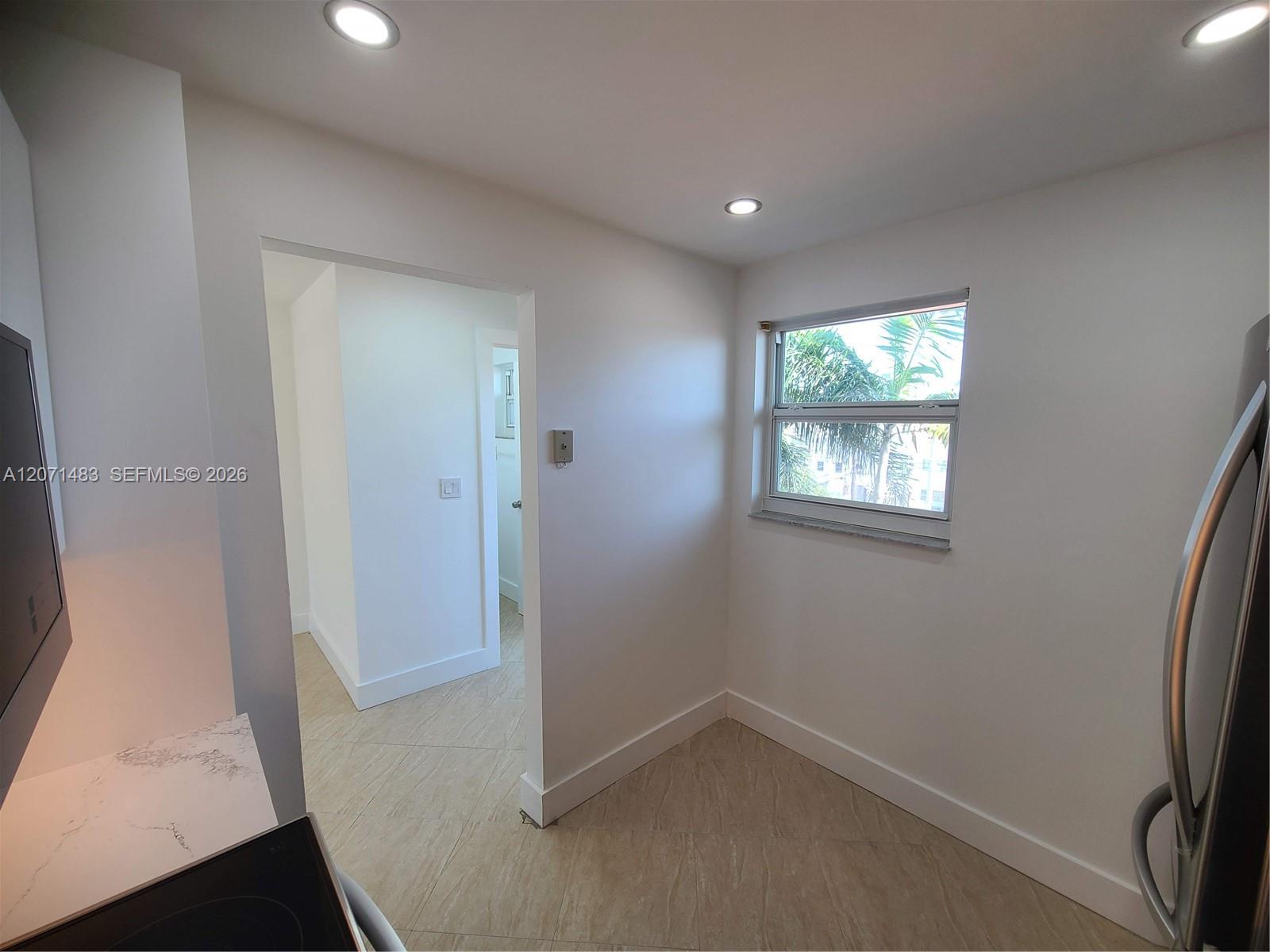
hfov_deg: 106.2
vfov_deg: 89.9
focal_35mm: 13
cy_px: 476
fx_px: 477
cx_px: 635
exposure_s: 1/120
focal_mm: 2.2
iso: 80
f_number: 2.2
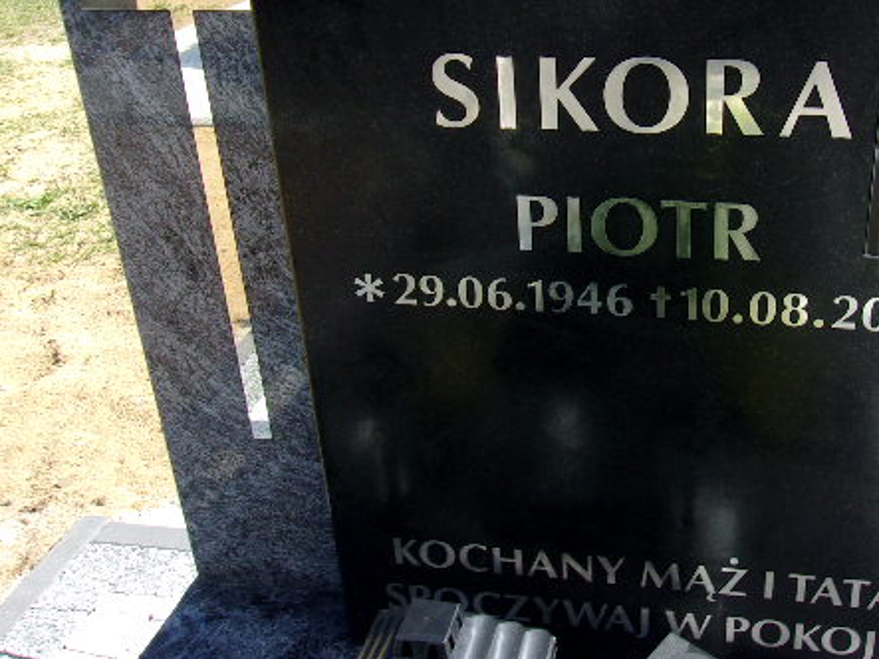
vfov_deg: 36.3
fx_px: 990
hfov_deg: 47.0
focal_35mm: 39
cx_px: 595
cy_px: 206
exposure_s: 1/38
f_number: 10.4
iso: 80
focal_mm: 4.9
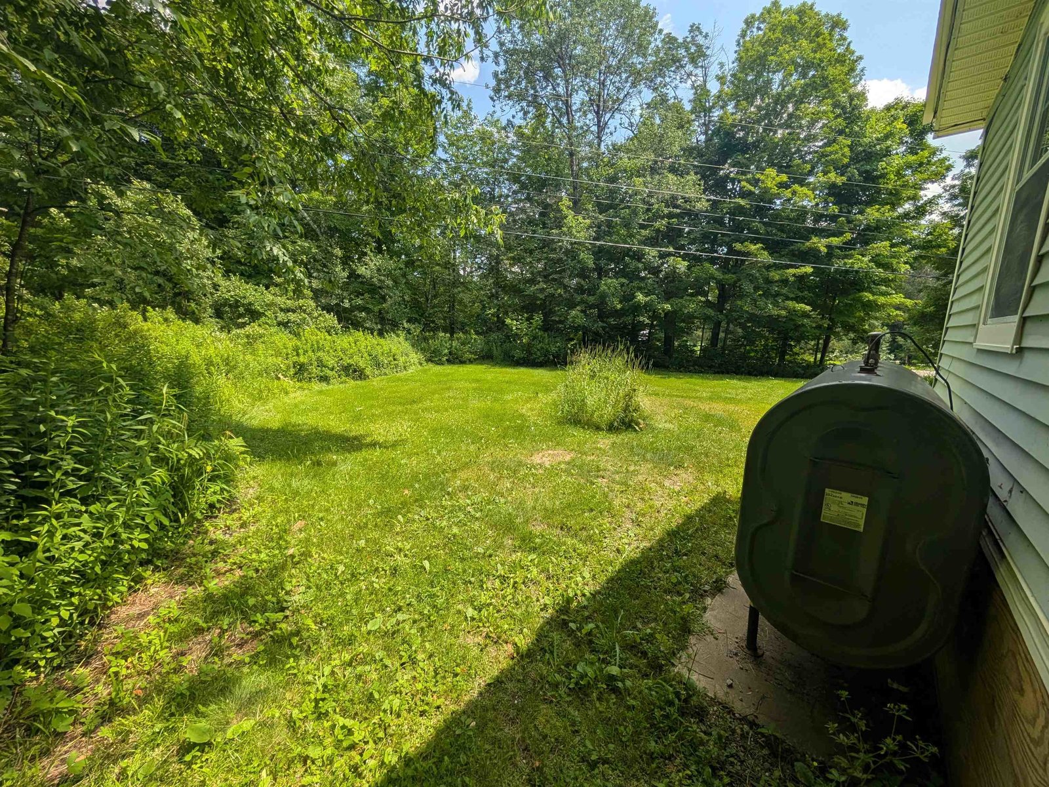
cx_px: 524
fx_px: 364
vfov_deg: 94.5
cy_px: 394
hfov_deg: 110.5
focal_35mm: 12
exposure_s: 1/1672
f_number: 1.7
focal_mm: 2.02
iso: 50
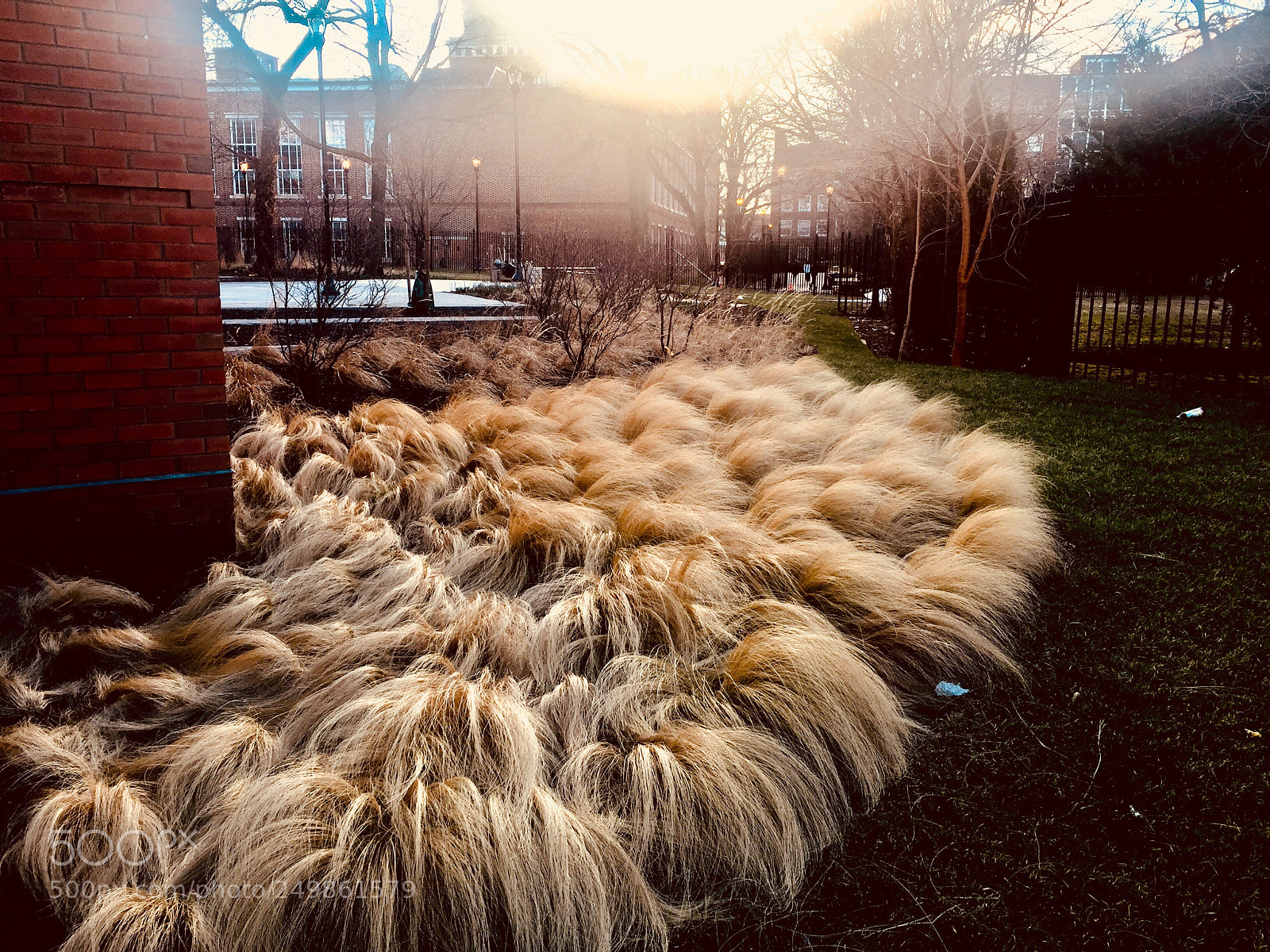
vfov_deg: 48.2
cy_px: 476
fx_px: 1064
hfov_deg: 61.7
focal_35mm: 29
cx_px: 635
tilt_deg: -9.4
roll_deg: -1.4
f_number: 2.2
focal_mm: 4.15
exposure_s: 1/158
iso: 32
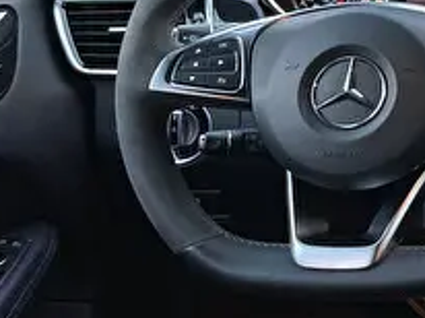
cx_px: 794
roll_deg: -1.4
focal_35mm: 101
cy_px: -83
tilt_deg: -9.9
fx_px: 1239
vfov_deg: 14.1
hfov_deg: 16.1
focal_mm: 5.1
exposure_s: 1/71
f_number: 1.6
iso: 125
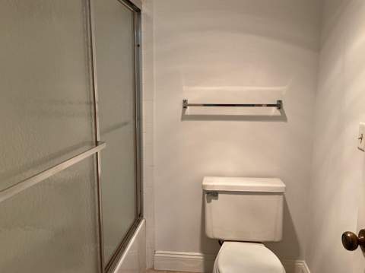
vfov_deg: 48.2
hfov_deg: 61.7
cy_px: 136
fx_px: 305
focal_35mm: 29
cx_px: 182
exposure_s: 1/120
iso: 64
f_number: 1.8
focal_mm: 3
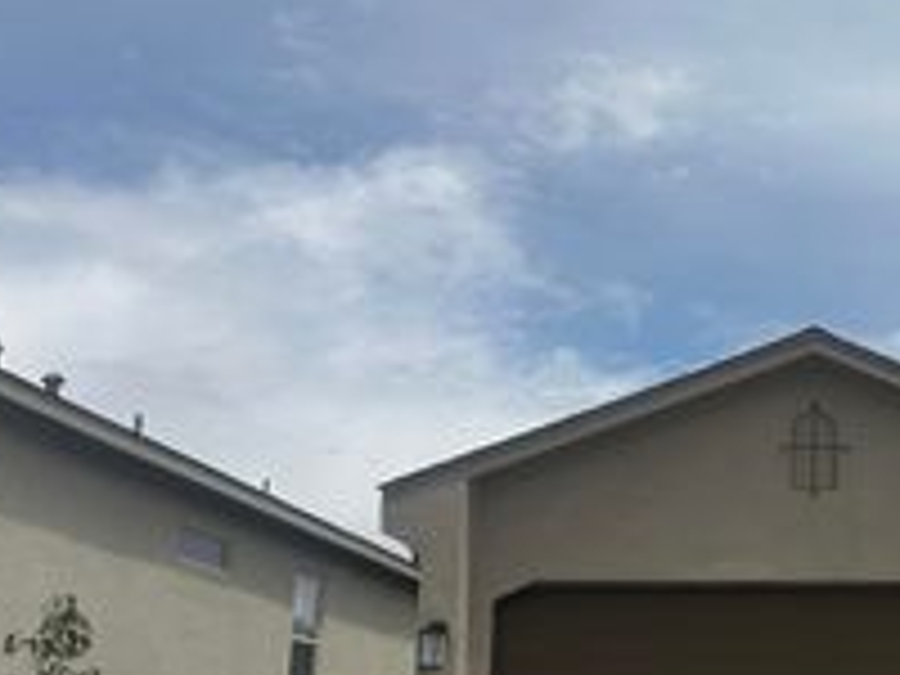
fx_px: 1560
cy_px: 506
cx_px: 1058
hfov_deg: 28.4
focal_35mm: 60
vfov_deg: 24.2
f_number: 1.78
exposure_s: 1/8929
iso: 80
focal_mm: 6.86
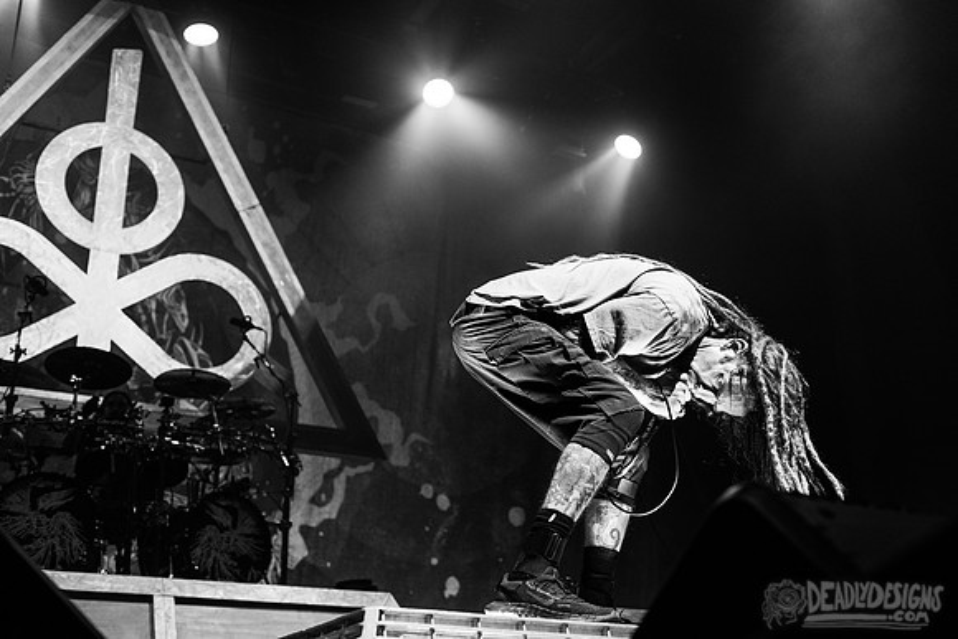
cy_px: 320
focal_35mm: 44
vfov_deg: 30.5
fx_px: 1171
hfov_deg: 44.5
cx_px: 479
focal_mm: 44
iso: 3200
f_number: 3.2
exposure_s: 1/320
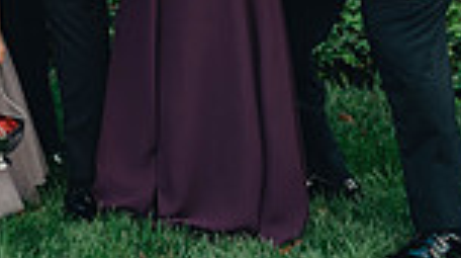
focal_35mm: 116
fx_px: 1416
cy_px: -220
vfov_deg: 9.8
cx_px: -364
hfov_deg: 15.8
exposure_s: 1/200
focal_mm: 29
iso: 500
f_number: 5.6
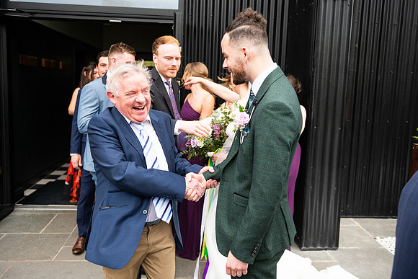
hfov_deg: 54.4
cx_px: 209
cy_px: 140
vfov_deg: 37.9
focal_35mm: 35
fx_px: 406
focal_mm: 35
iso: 125
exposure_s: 1/200
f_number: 3.5
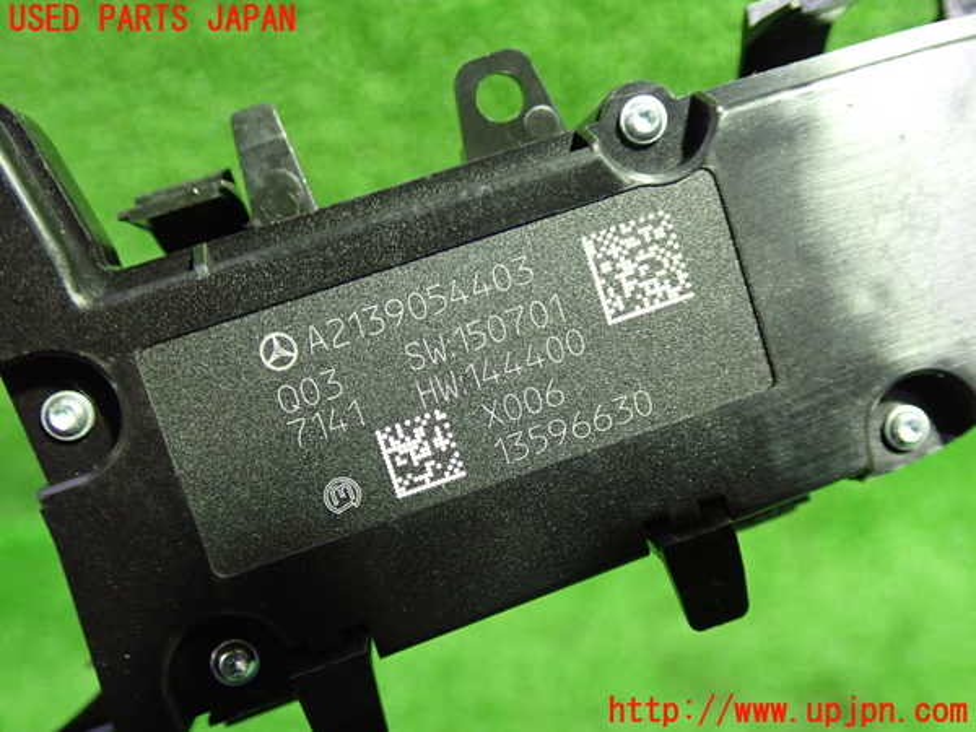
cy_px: 366
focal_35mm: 36
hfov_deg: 51.4
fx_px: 1015
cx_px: 488
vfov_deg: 39.7
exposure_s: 1/30
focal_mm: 6.37
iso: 800
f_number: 2.5
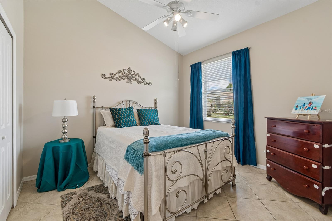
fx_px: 138
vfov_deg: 77.3
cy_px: 110
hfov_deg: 100.4
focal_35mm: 15
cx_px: 166
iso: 100
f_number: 7.1
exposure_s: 1/20
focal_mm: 10
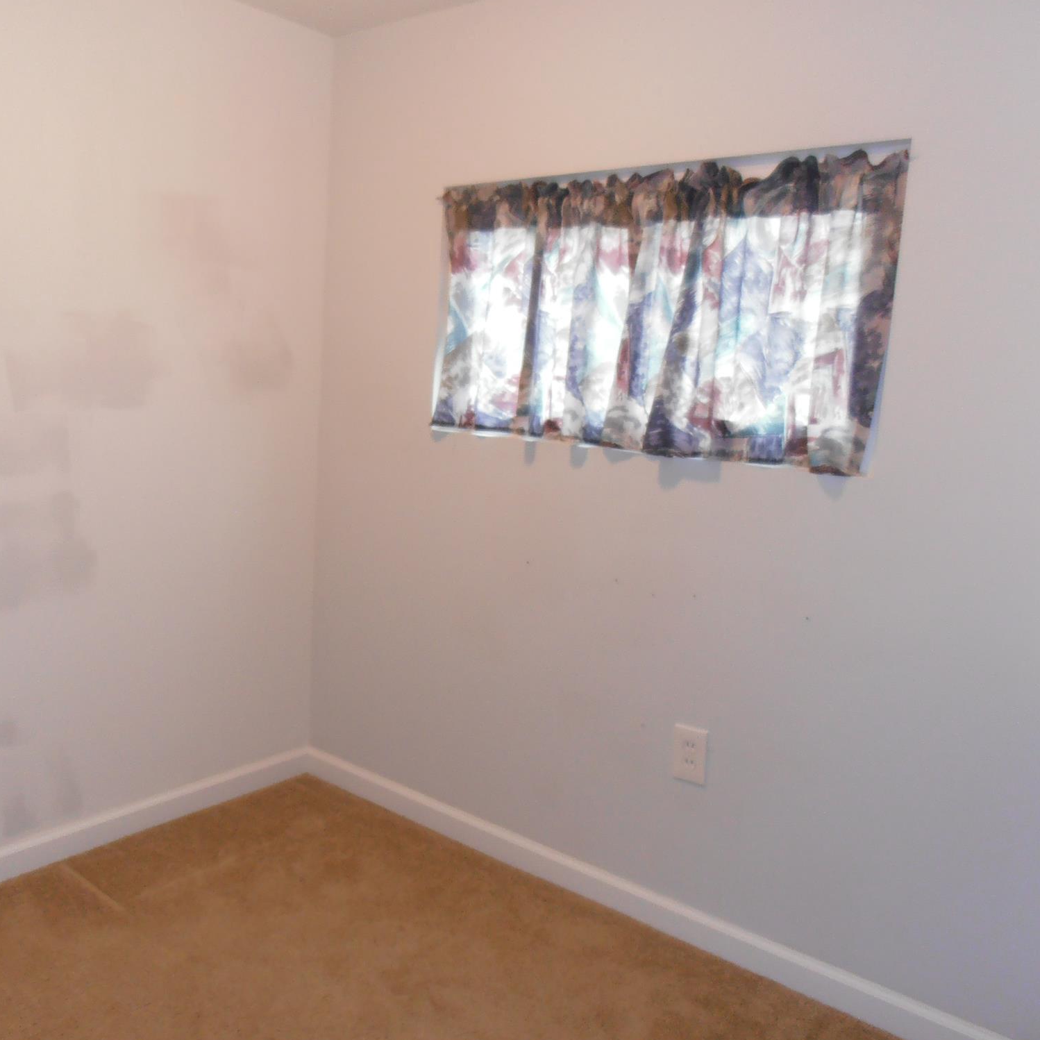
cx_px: 441
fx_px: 986
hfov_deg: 55.4
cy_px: 528
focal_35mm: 29
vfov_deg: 55.6
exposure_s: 1/30
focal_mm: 4.2
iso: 125
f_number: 3
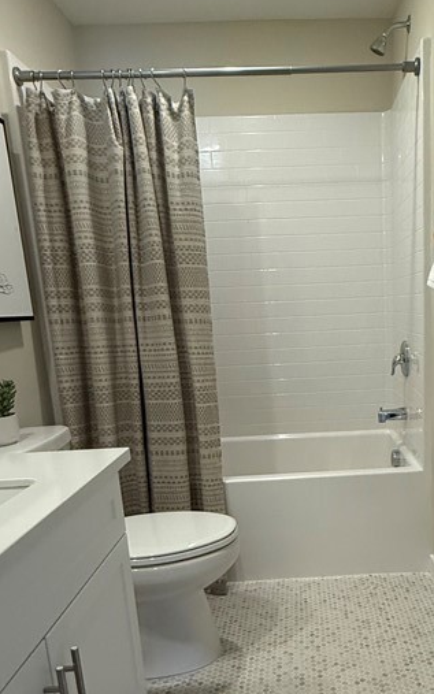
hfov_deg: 40.6
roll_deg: +1.7
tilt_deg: -12.8
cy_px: 431
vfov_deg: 62.1
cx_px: 327
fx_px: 568
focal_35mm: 30
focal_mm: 2.22
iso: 250
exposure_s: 1/120
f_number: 2.2
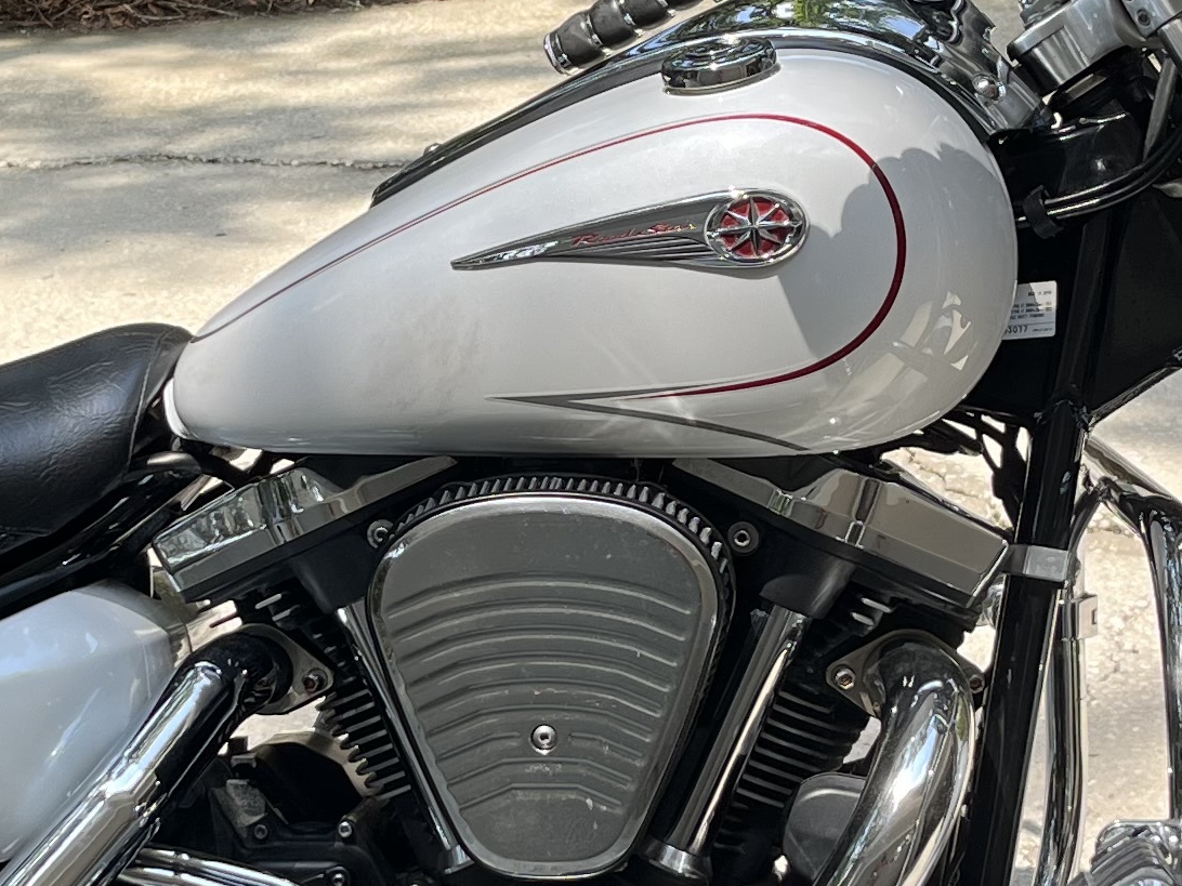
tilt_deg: -21.3
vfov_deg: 15.4
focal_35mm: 96
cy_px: 470
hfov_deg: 20.4
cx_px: 421
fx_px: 3278
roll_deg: +2.5
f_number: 1.6
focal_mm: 5.1
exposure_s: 1/1036
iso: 50
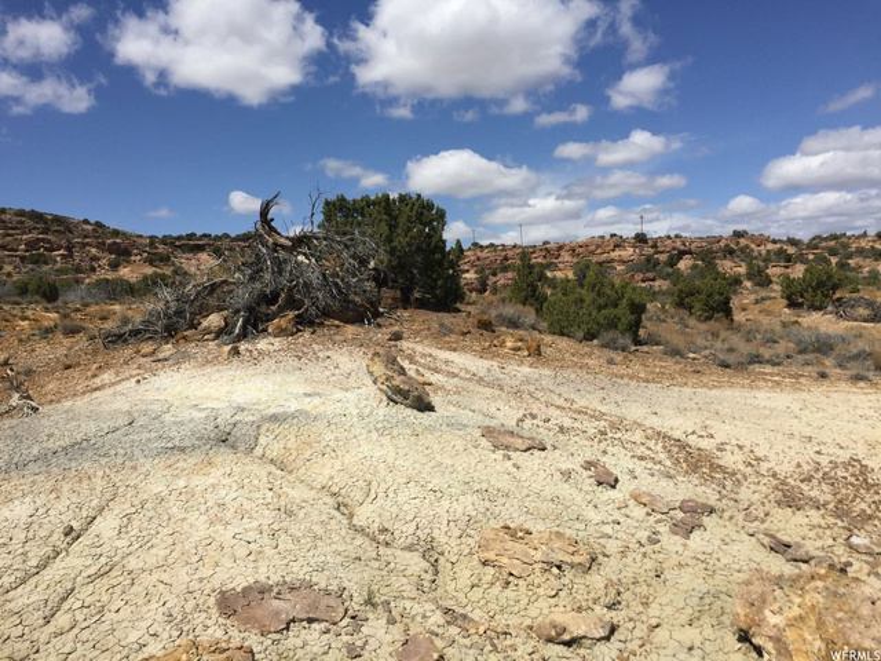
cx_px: 440
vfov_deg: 48.2
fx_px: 738
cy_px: 330
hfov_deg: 61.7
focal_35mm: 29
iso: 32
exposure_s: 1/3968
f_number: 2.2
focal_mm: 4.15
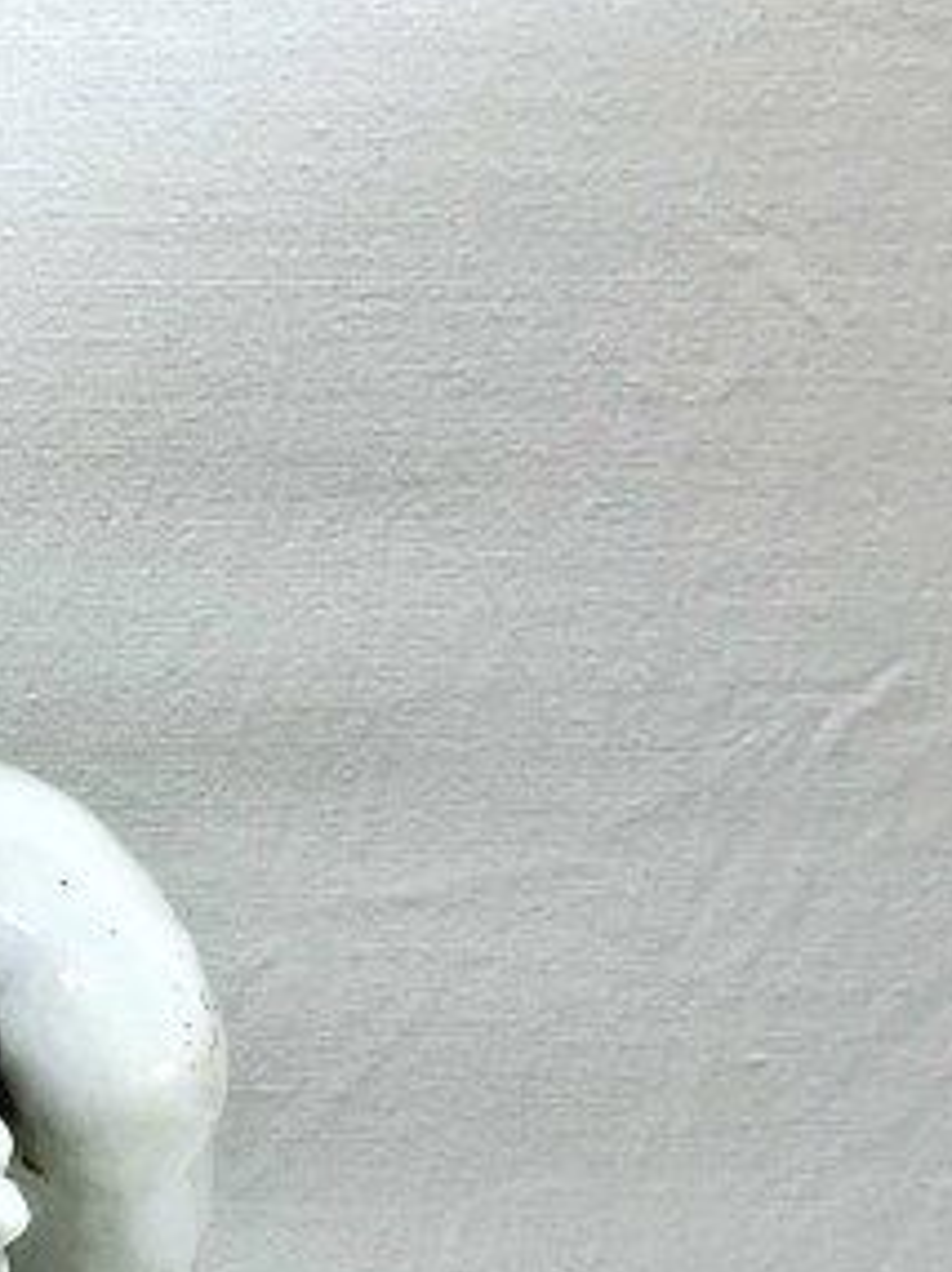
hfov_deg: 12.6
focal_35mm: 105
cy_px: 1330
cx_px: -863
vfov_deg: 18.2
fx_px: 3856
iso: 32
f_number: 1.8
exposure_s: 1/123
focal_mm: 4.69
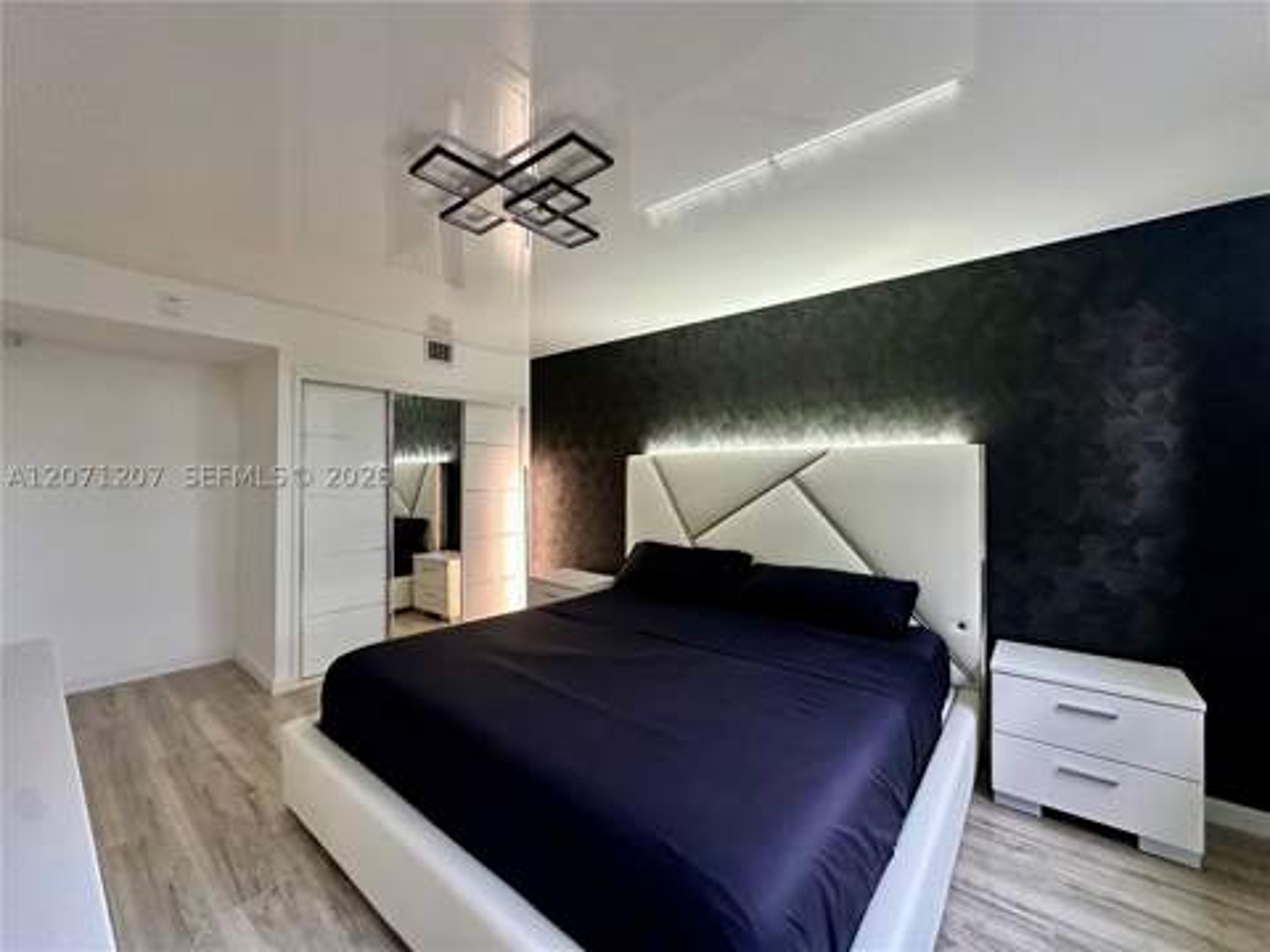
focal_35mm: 14
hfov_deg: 102.1
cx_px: 635
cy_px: 476
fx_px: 514
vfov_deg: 85.7
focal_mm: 2.22
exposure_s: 1/60
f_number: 2.2
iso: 640
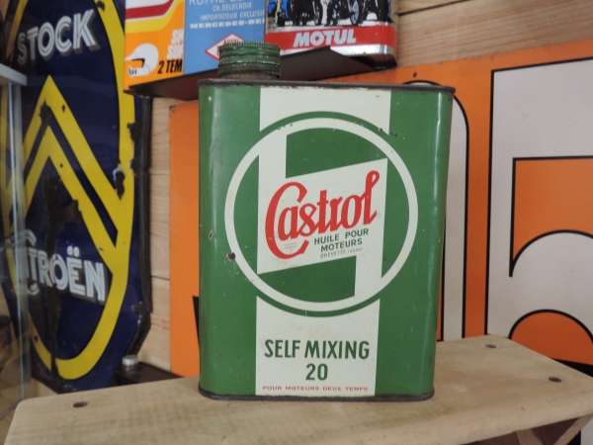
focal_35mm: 30
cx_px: 296
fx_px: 514
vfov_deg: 46.8
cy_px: 222
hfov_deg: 60.0
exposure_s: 1/30
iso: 160
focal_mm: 5.3
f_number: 3.1
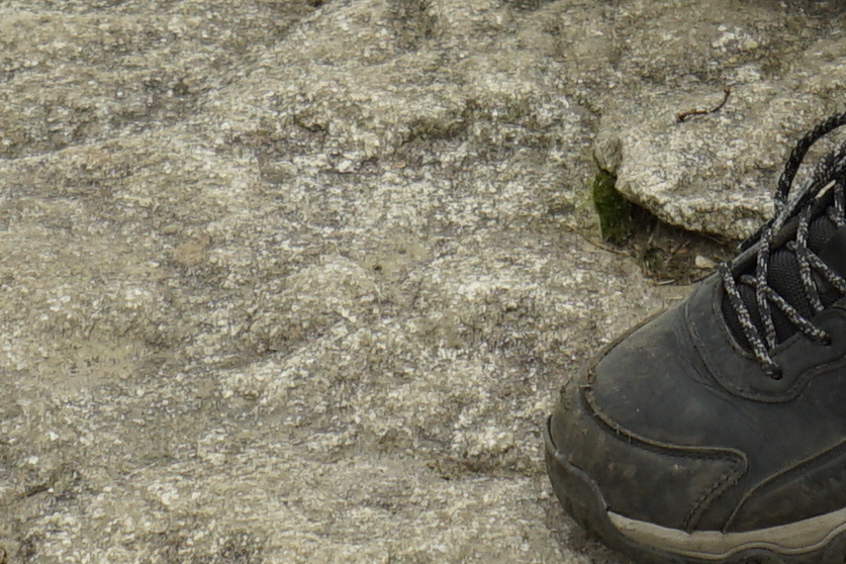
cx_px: 734
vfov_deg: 6.0
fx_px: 4888
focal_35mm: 208
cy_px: -1228
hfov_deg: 9.9
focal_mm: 29
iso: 200
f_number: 4
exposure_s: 1/400
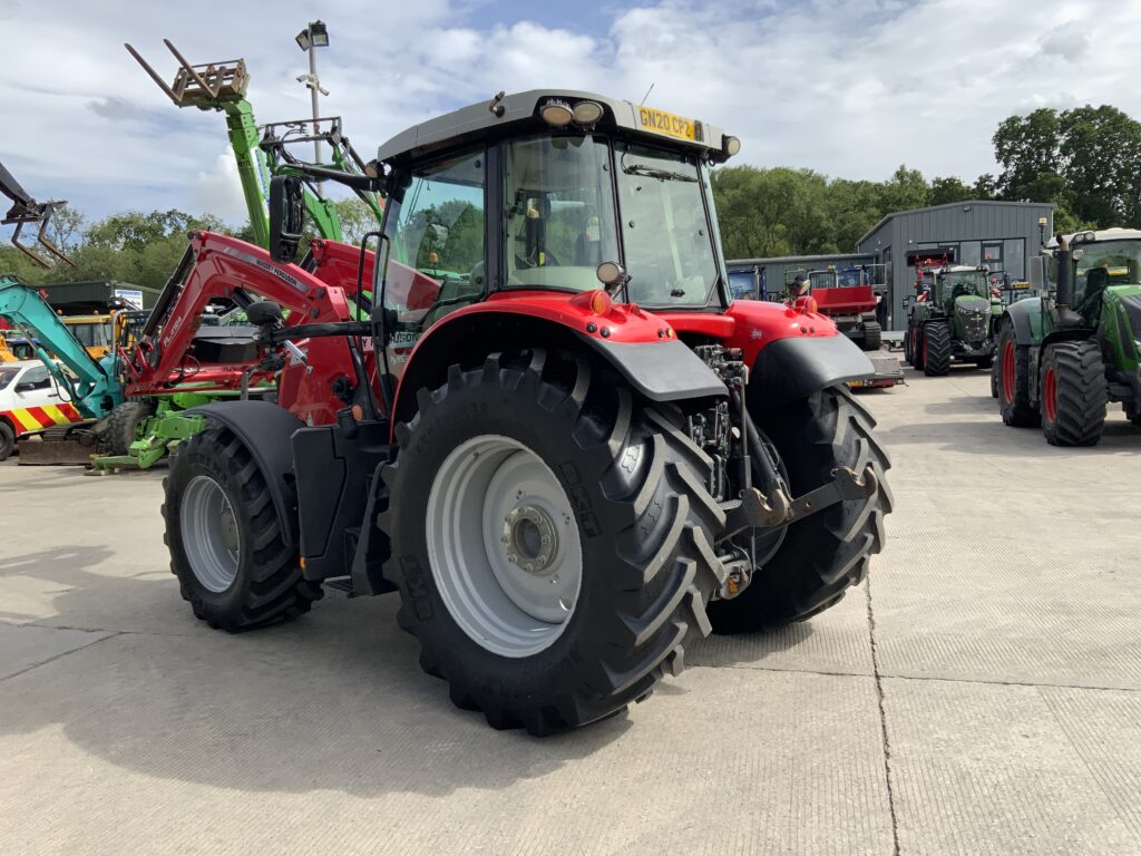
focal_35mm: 29
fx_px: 956
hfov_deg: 61.7
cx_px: 570
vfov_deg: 48.2
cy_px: 428
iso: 16
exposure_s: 1/1577
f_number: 1.8
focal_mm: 3
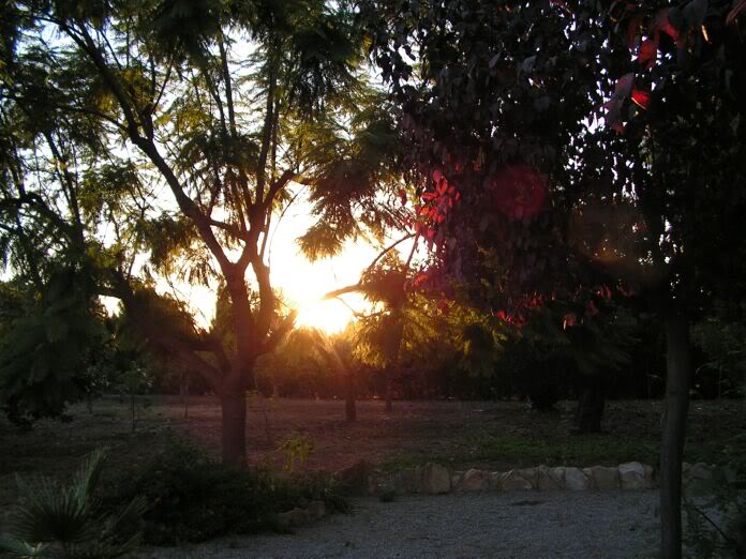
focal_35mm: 36
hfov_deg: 51.4
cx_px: 373
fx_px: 776
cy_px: 280
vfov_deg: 39.7
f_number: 3.2
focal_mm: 6
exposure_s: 1/100
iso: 64
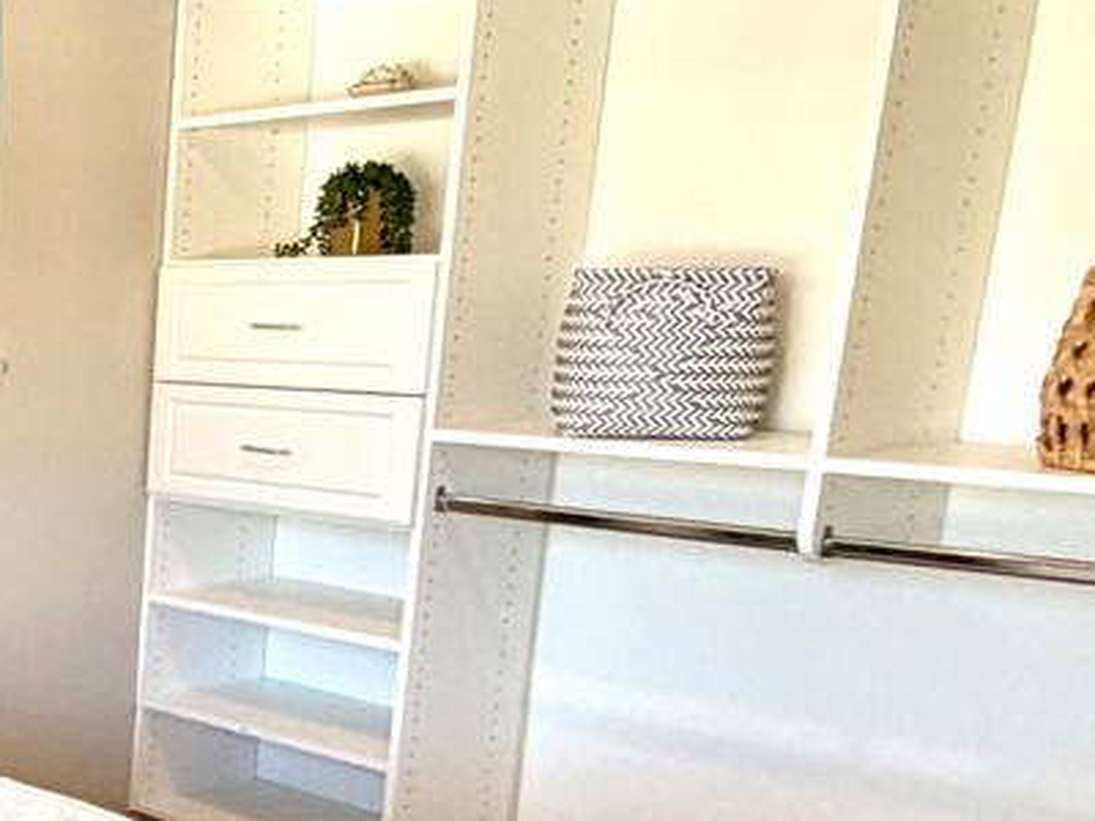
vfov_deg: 25.3
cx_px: -356
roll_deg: +1.8
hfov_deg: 28.0
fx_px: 1771
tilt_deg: -18.4
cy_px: 736
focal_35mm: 56
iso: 160
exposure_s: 1/120
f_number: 2.2
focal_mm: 2.22
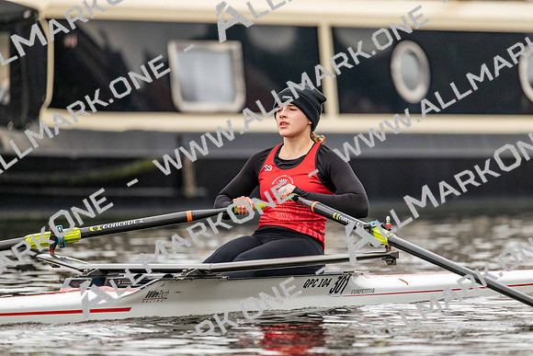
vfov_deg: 3.4
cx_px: 266
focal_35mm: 400
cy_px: 178
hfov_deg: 5.2
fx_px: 5923
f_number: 4.5
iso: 2200
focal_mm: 400
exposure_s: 1/2500
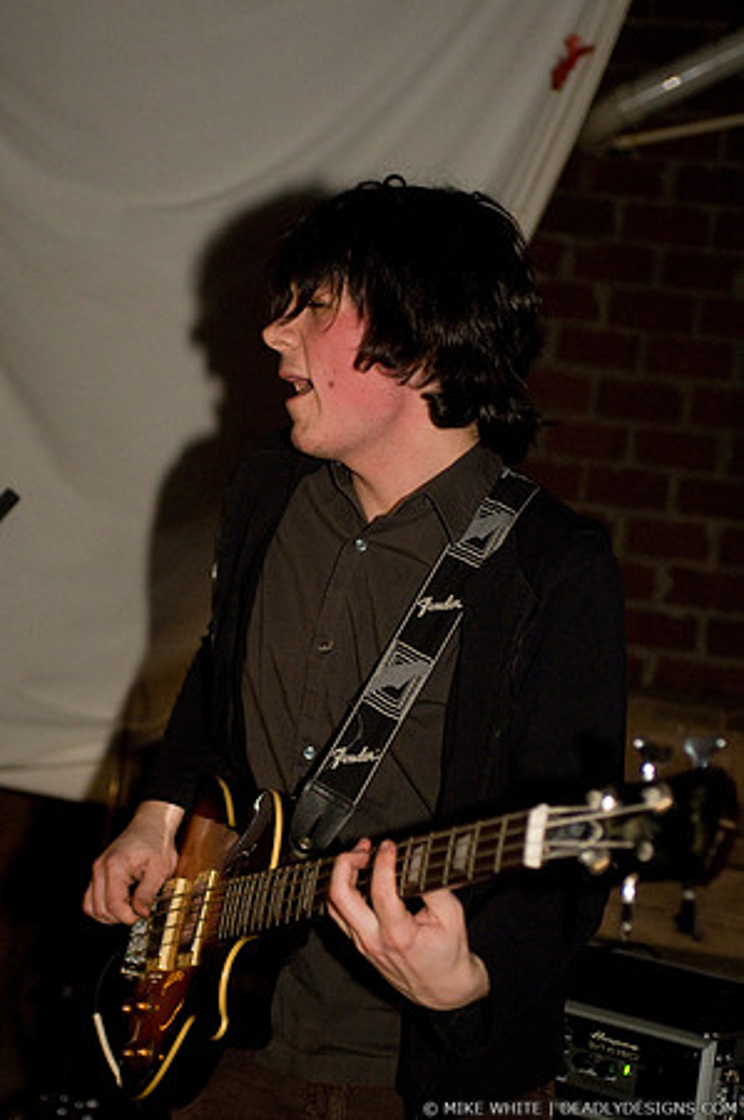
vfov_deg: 26.0
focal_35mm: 78
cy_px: 560
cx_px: 372
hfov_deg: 17.5
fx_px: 2423
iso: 1250
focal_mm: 52
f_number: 2.8
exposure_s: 1/50
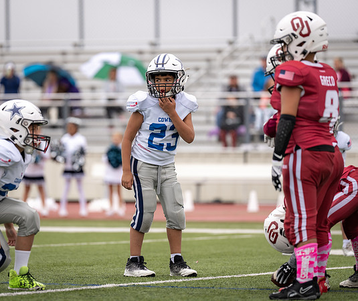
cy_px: 147
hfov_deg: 7.1
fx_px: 2888
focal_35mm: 267
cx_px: 138
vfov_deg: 6.0
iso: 160
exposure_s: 1/1250
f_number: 2.8
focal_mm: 200
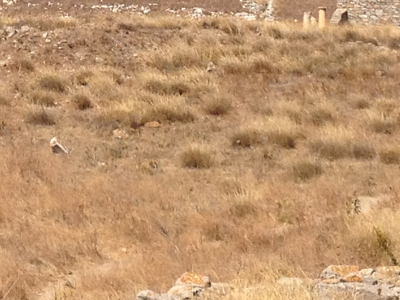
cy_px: -129
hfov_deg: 10.6
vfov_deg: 7.9
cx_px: 103
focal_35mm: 186
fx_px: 2150
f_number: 2.4
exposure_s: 1/2123
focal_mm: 4.28
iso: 50
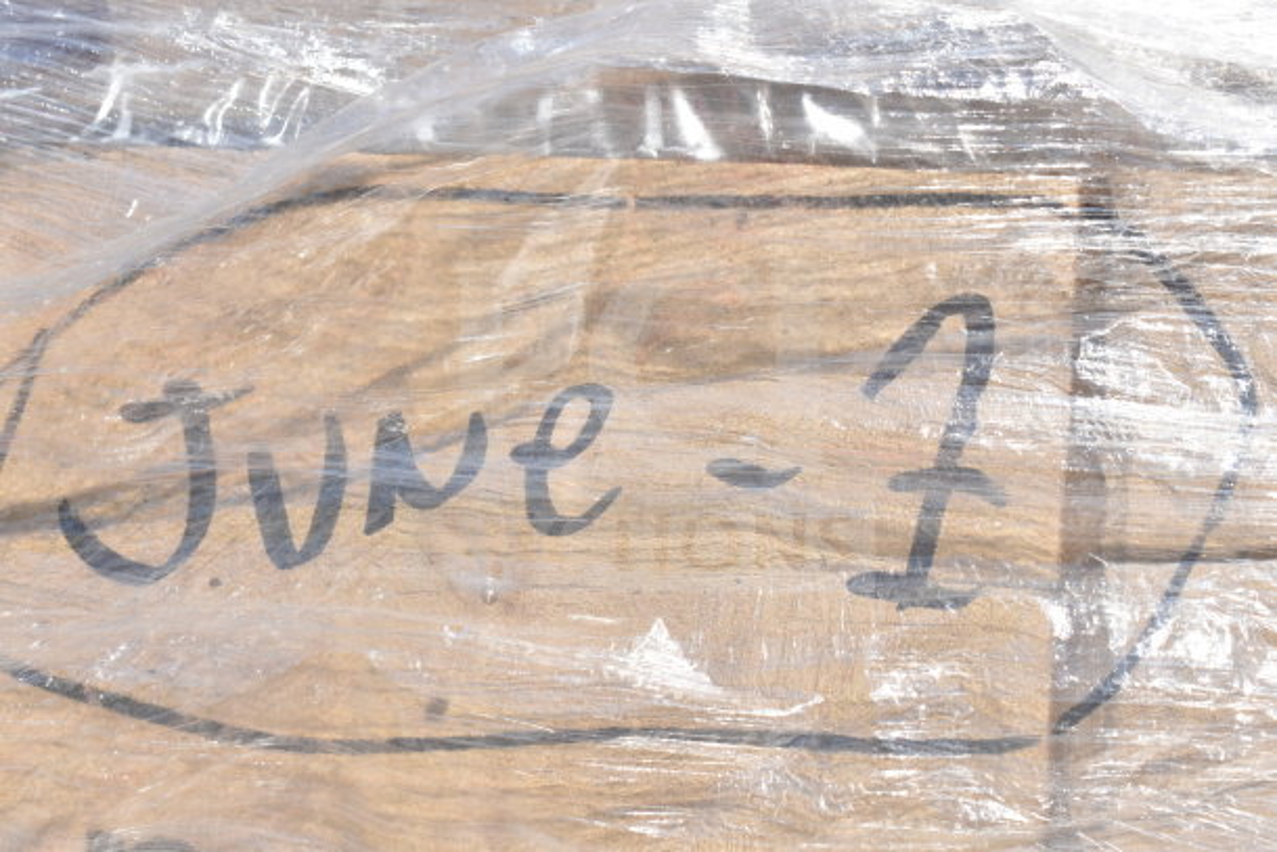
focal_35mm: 54
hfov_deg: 36.9
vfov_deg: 25.1
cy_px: 426
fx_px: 1916
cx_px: 638
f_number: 10
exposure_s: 1/400
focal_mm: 36
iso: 200
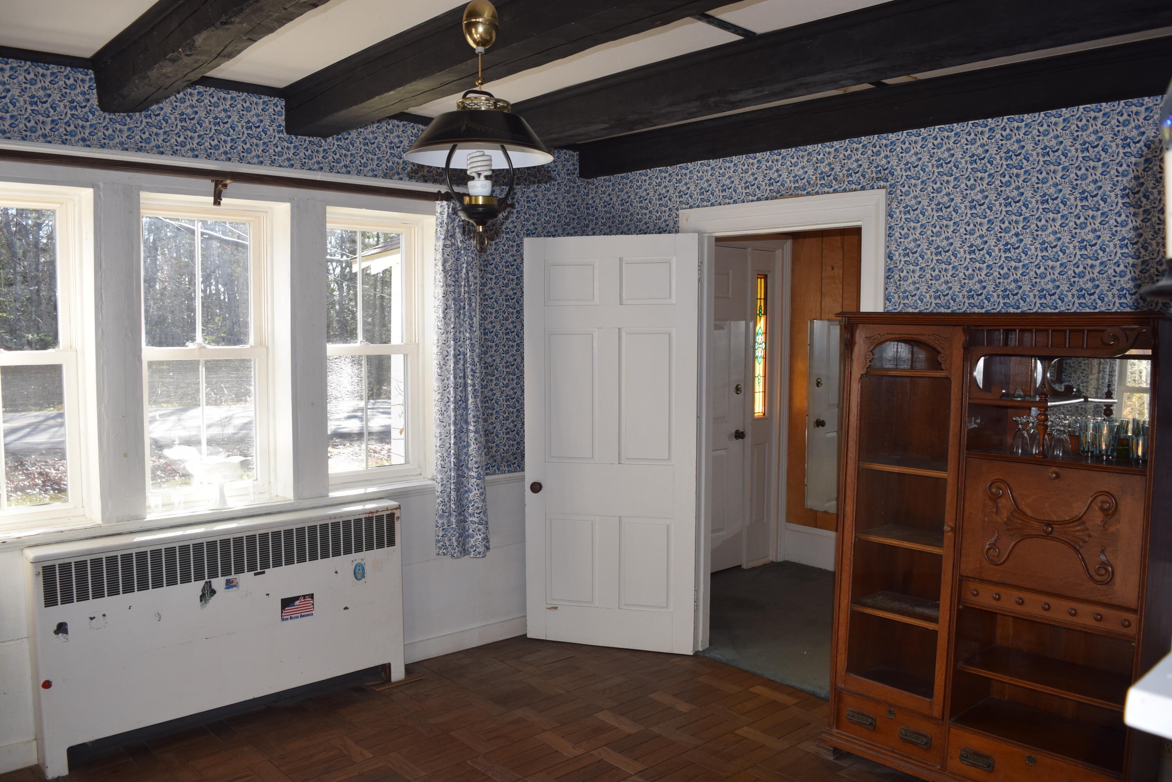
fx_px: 879
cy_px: 391
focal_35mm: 27
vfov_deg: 47.9
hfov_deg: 67.4
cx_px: 586
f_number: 5.6
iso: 180
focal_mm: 18
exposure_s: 1/125
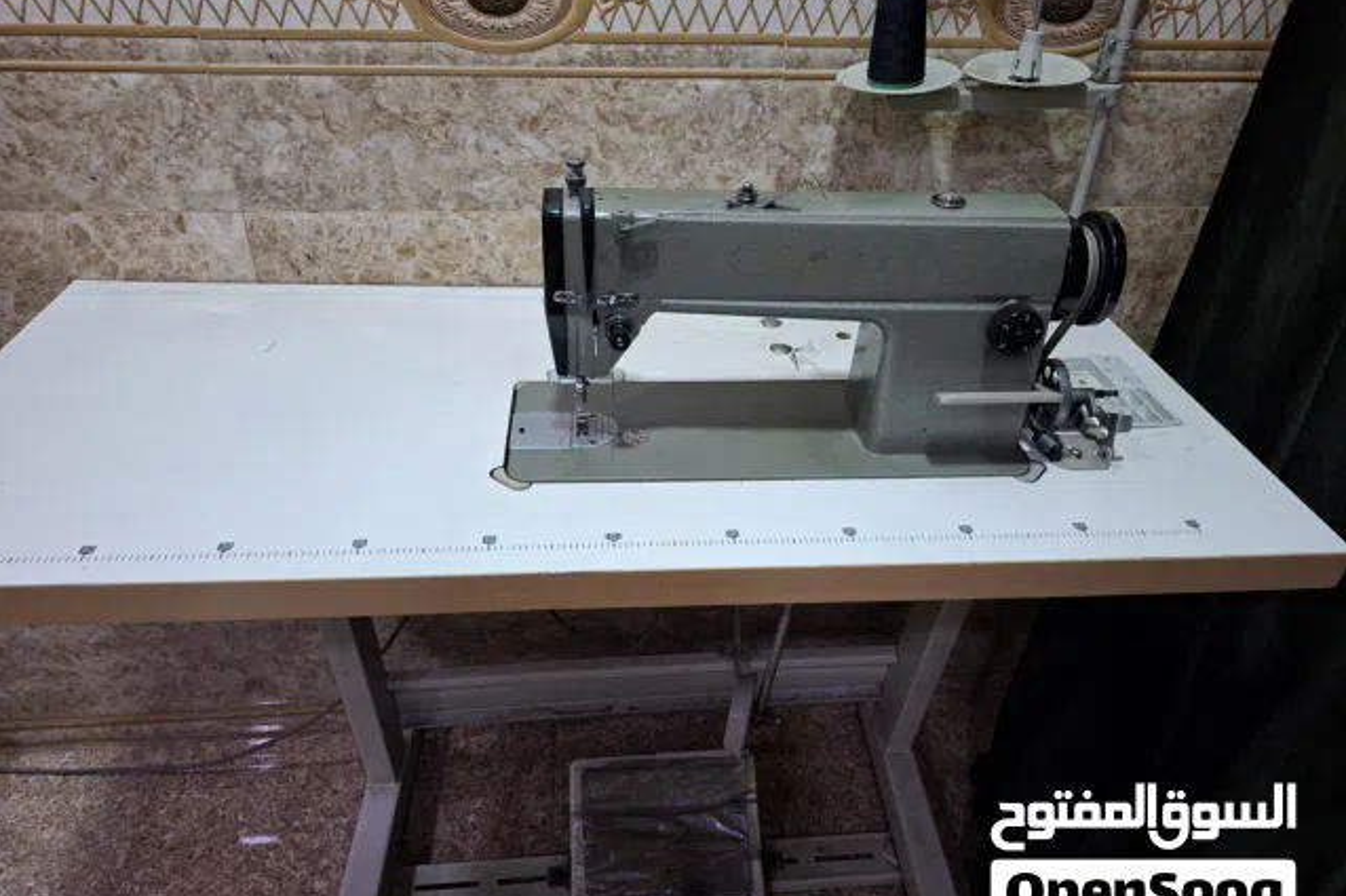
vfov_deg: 53.1
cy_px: 479
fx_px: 897
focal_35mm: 24
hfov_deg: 73.8
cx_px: 673
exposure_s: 1/50
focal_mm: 5.54
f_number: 1.8
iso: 250
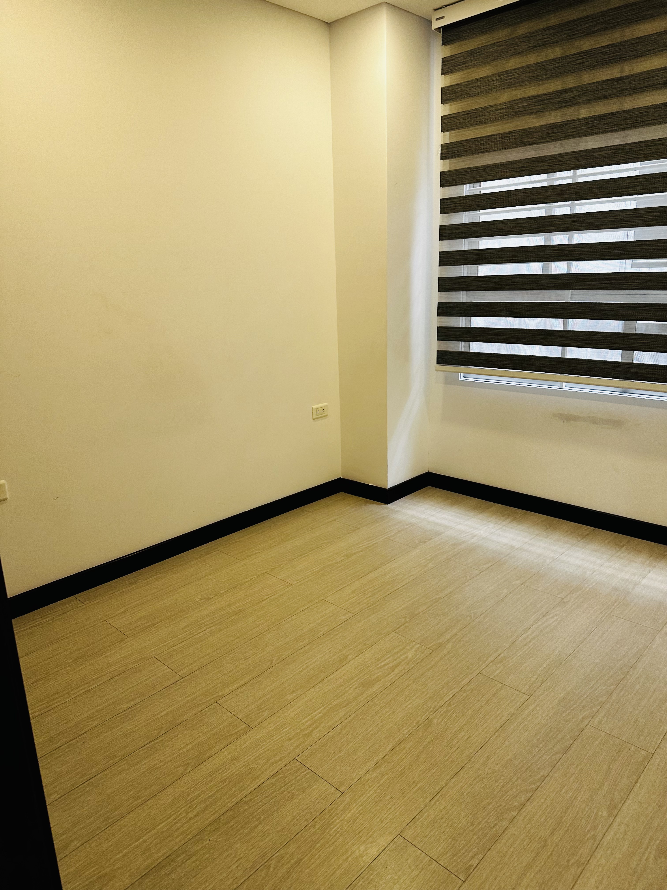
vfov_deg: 71.6
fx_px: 617
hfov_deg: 56.8
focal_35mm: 24
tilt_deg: -14.7
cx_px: 334
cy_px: 445
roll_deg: +1.0
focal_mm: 6.86
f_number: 1.78
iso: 160
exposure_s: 1/60
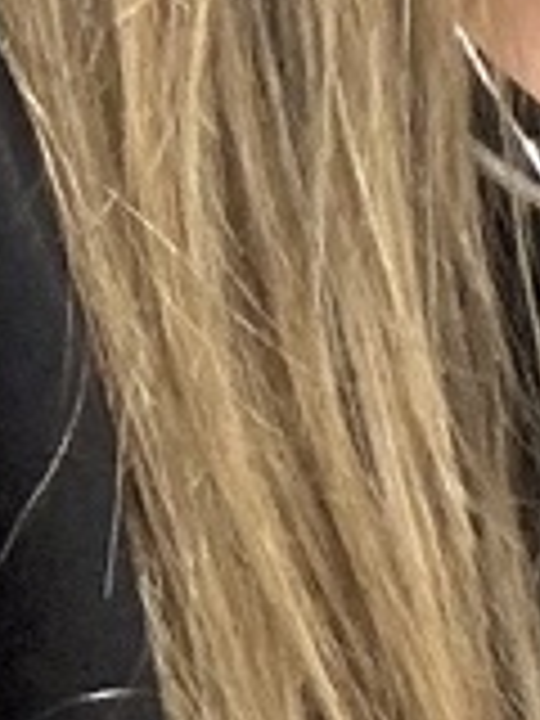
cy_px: -342
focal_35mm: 192
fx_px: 3994
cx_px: 1516
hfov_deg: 7.1
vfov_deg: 10.0
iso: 250
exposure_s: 1/60
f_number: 1.9
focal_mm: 2.69
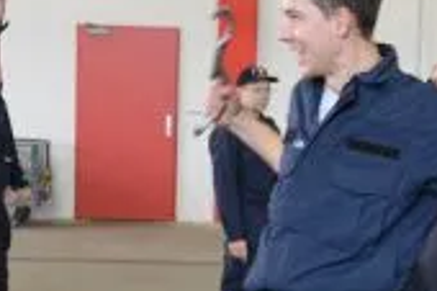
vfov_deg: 13.1
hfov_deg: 19.5
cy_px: 306
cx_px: 393
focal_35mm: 103
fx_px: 1249
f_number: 3.5
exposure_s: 1/30
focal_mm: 18
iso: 1100
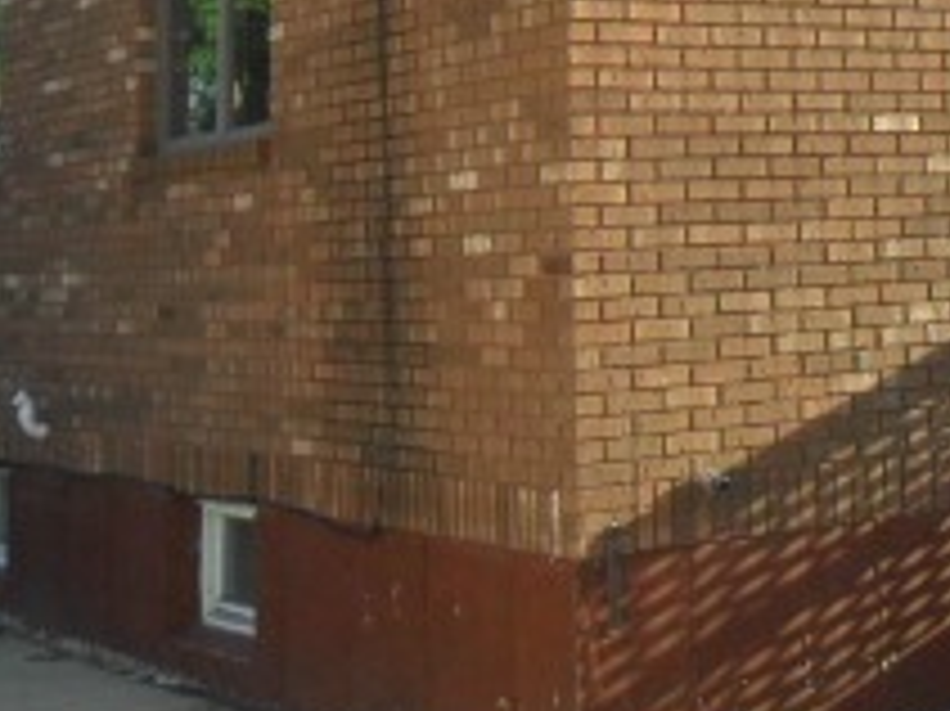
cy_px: -94
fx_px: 2249
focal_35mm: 82
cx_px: 927
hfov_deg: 23.0
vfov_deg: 17.3
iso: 100
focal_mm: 4.9
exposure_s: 1/350
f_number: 3.5
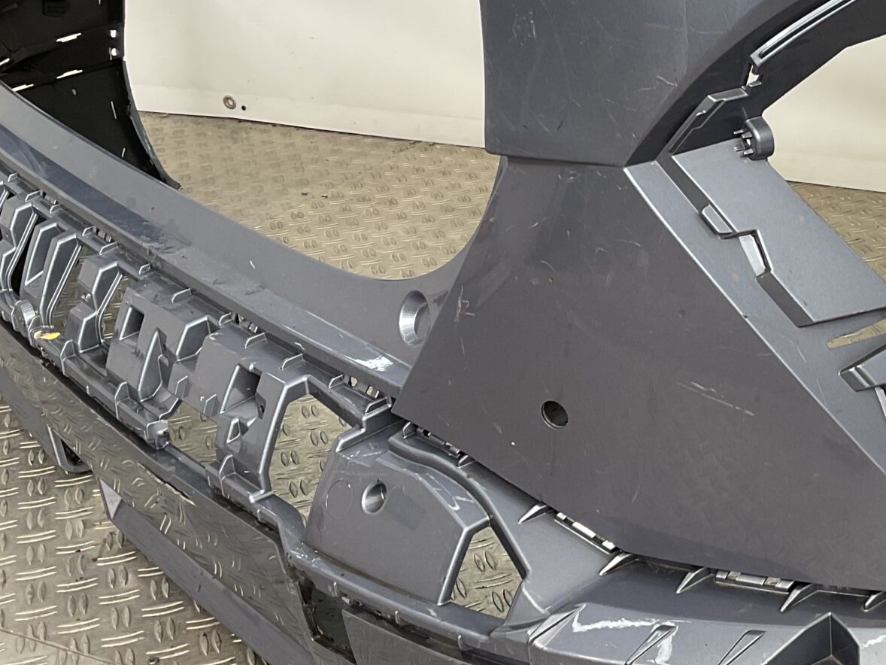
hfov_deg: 29.9
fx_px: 1613
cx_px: 734
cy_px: 223
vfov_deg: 23.2
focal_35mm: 63
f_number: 1.8
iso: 16
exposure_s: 1/147
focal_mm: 3
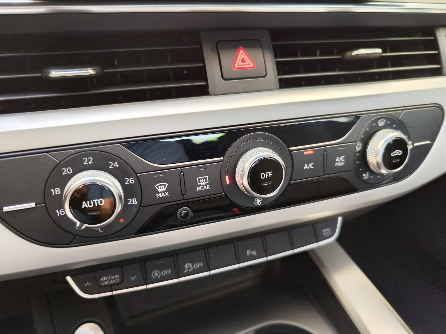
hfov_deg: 73.9
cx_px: 223
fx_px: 296
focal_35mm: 23
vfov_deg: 58.9
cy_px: 167
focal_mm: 7.01
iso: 448
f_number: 1.69
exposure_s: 1/80
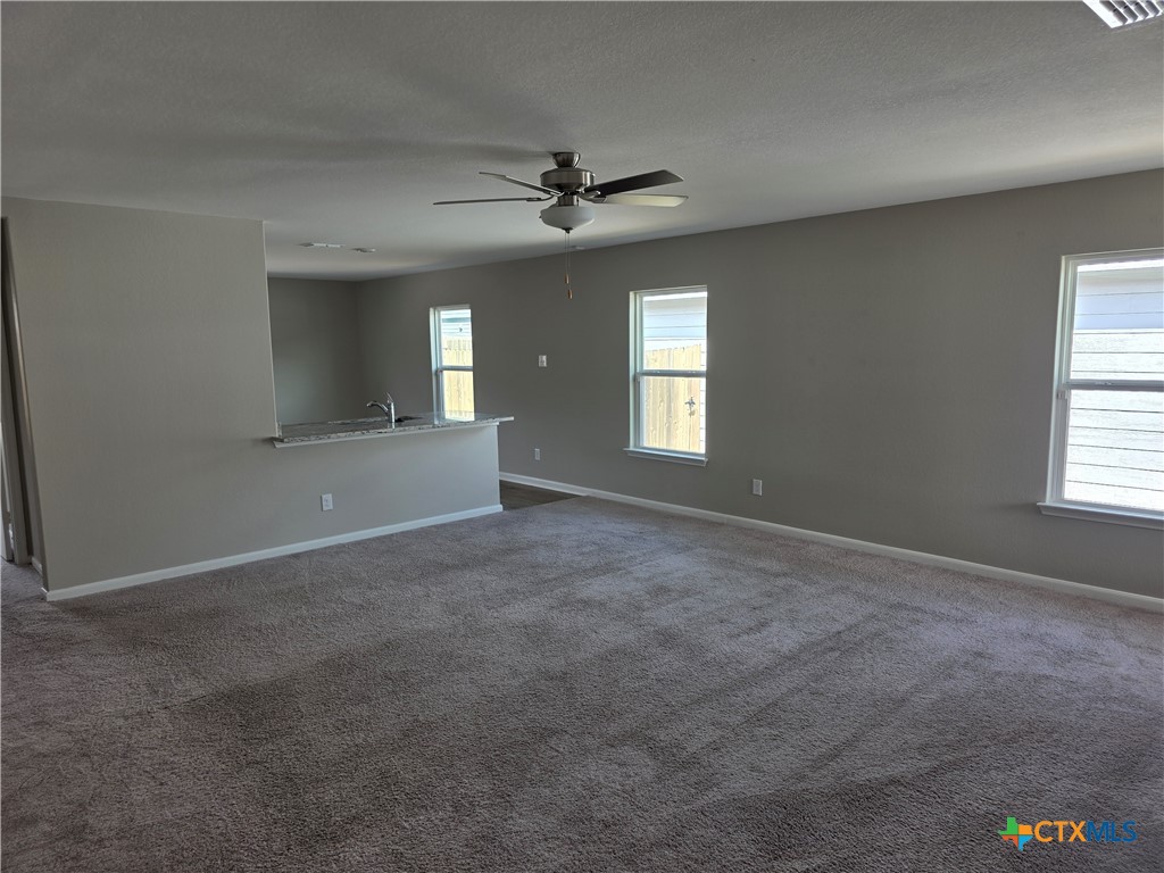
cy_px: 436
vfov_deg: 58.9
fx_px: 773
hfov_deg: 73.9
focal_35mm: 23
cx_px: 582
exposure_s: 1/120
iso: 40
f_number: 1.7
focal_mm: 6.3
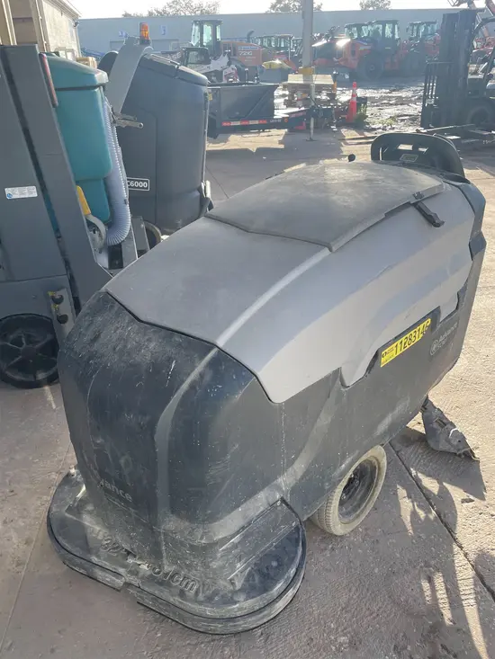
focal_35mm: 26
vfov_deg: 67.3
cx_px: 248
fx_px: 496
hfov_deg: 53.1
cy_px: 330
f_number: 1.6
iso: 32
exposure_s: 1/670
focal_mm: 4.2
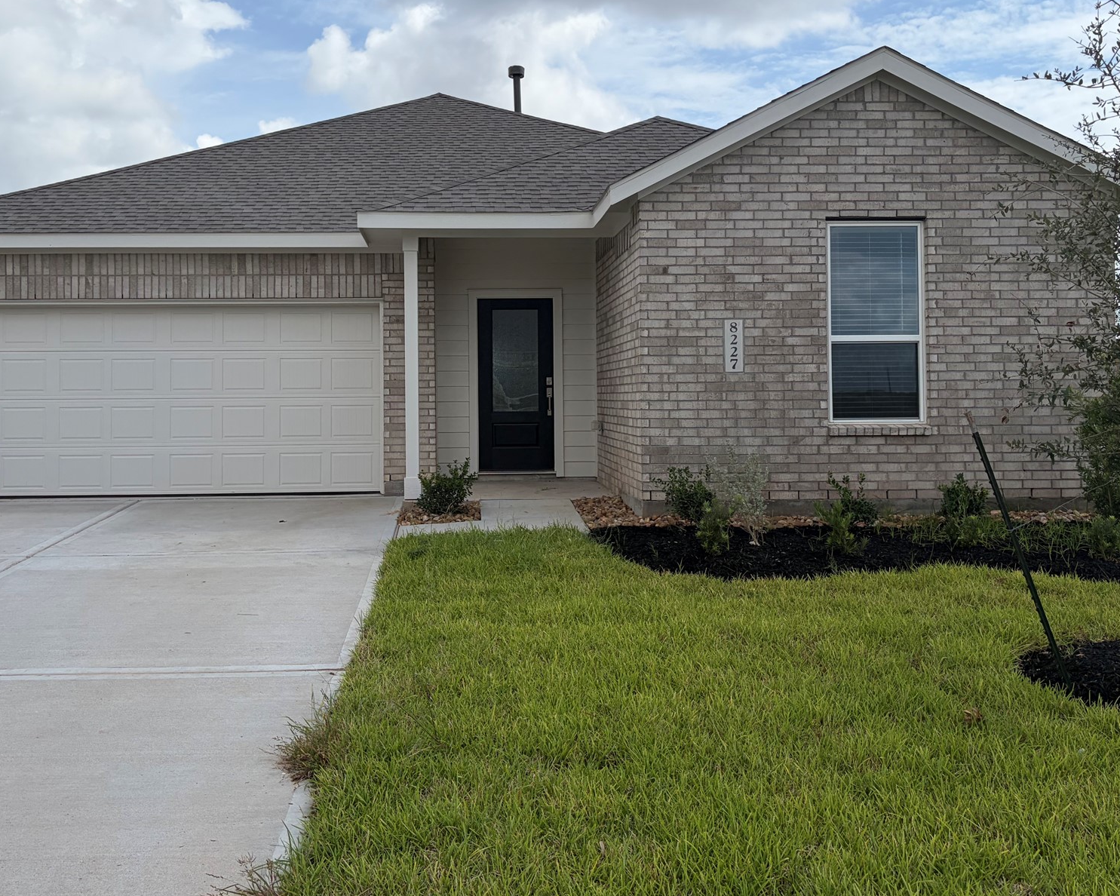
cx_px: 488
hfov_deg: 51.4
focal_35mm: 35
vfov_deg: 42.1
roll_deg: +0.9
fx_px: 1160
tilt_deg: +2.3
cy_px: 372
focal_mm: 5.96
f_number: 1.6
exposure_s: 1/7813
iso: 64
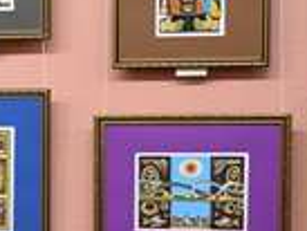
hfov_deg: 9.1
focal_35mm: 206
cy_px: 276
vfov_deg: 7.2
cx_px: -287
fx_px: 1828
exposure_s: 1/125
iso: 2000
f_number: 4.5
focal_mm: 35
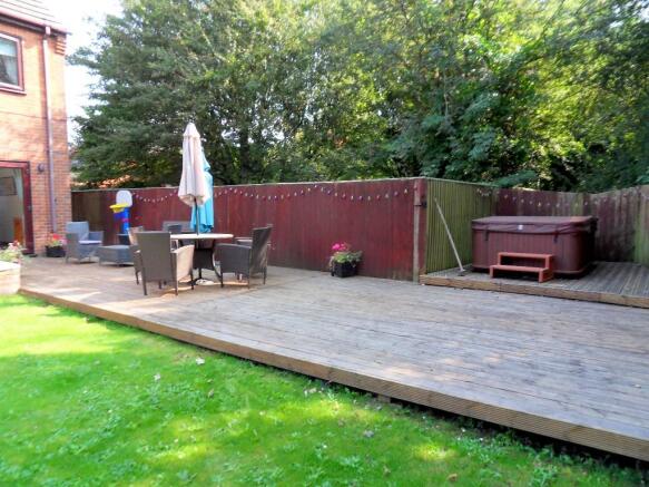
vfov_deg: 56.8
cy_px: 244
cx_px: 324
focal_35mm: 24
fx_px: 450
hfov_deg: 71.6
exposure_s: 1/125
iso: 80
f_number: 3.3
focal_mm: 4.2
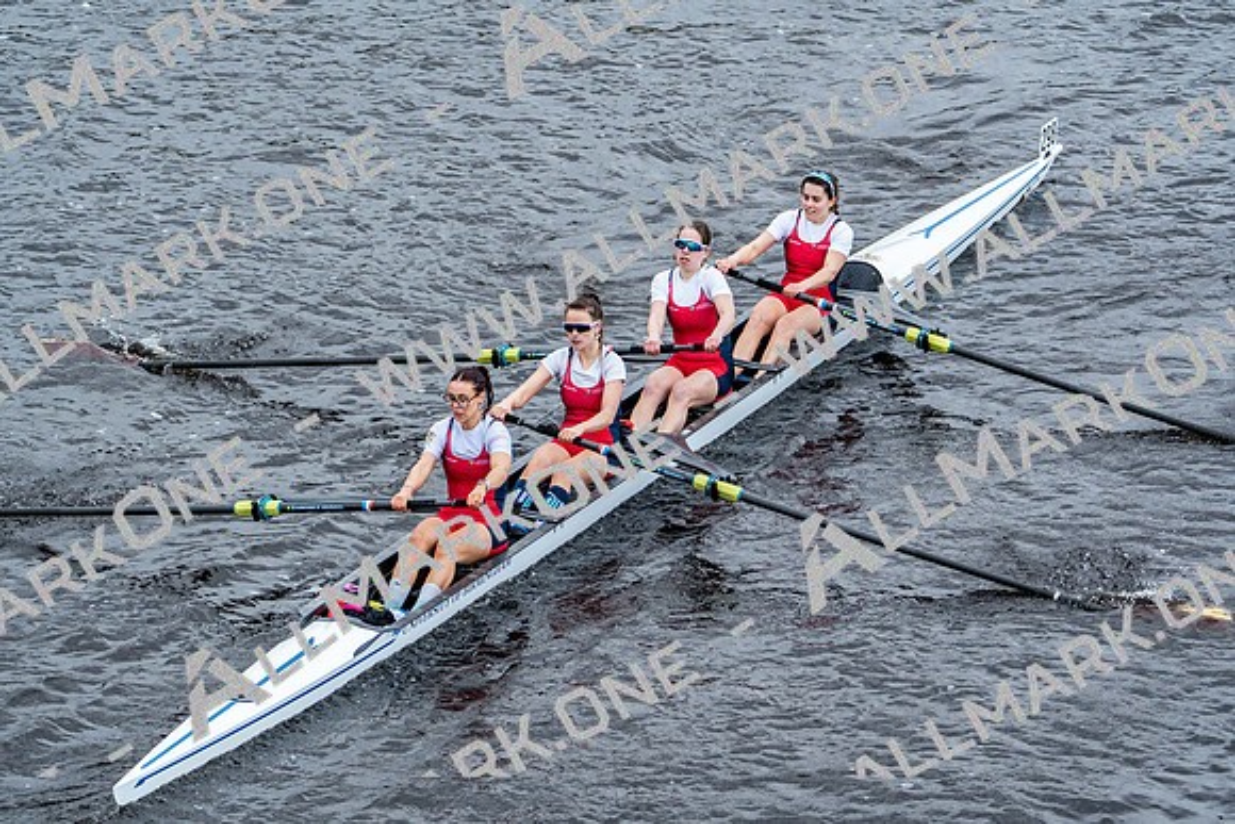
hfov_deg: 7.7
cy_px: 412
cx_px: 618
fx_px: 9127
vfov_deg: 5.2
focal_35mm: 266
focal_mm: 266
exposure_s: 1/1250
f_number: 5.6
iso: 1600
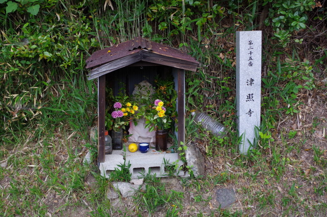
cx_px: 164
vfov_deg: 36.7
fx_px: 326
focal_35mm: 36
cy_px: 108
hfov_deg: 53.2
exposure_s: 1/500
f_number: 5
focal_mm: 24.38
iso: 1250
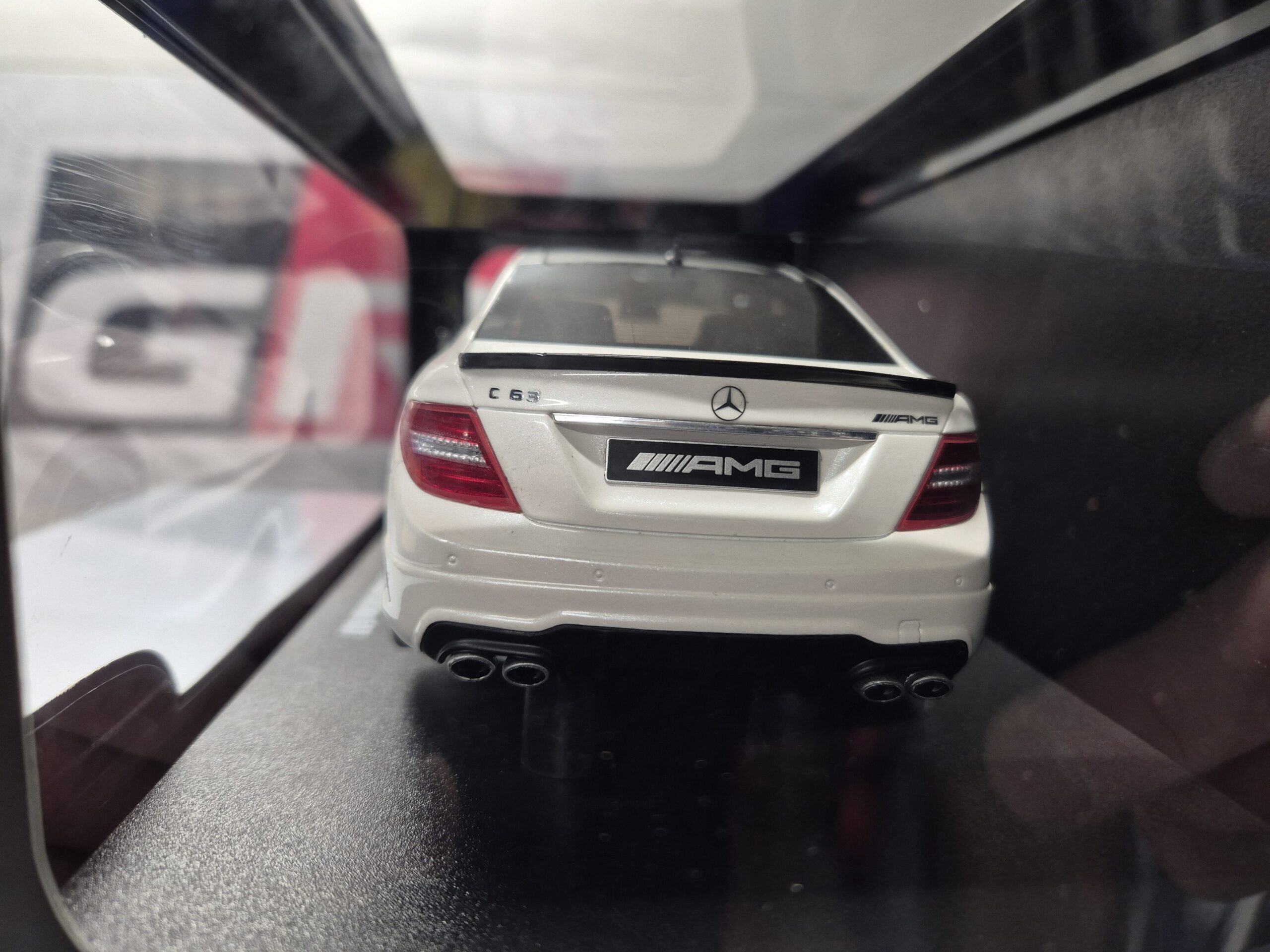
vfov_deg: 58.9
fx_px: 844
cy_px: 476
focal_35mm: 23
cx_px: 635
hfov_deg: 73.9
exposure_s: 1/100
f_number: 1.8
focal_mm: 5.4
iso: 250
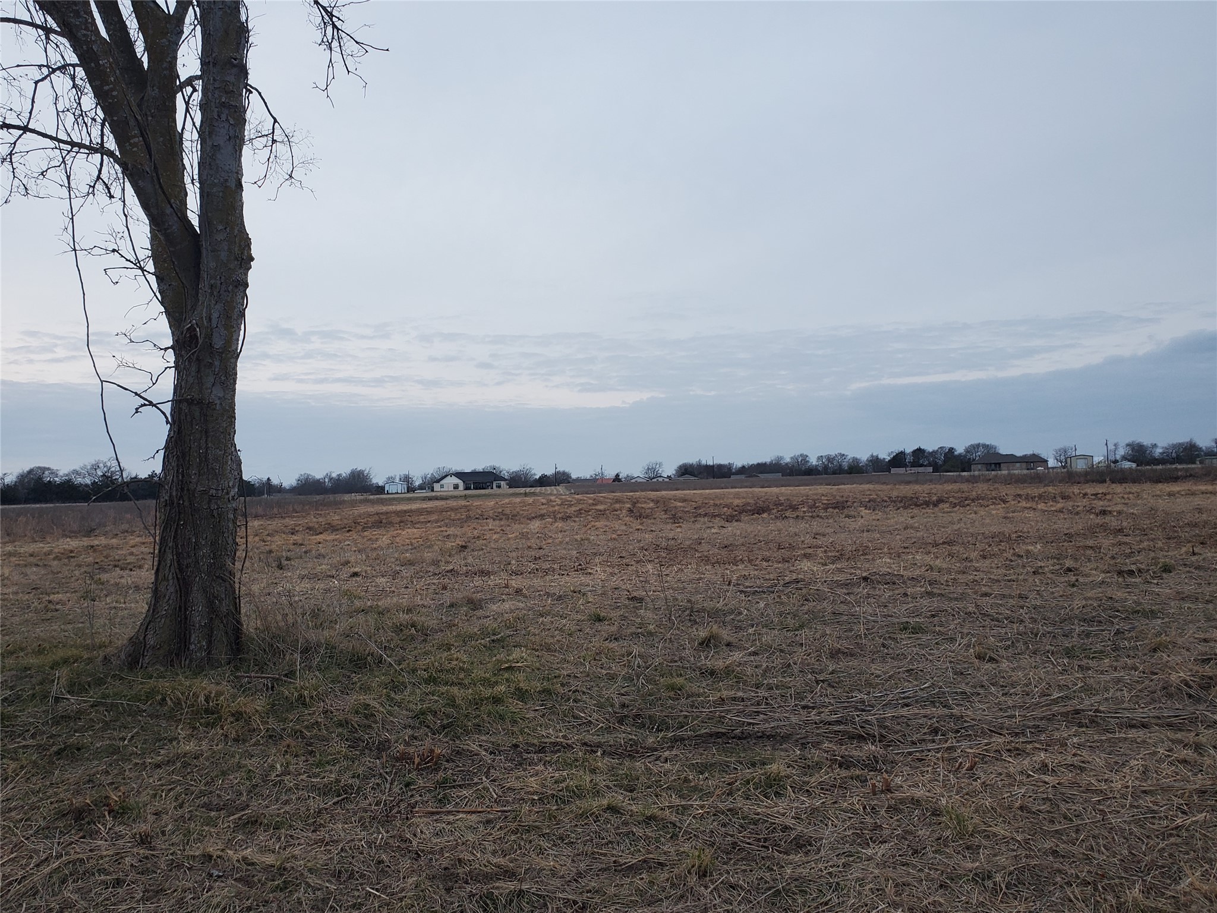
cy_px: 456
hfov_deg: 67.3
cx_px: 608
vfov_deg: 53.1
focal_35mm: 26
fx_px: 914
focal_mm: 4.3
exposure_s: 1/120
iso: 200
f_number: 2.4
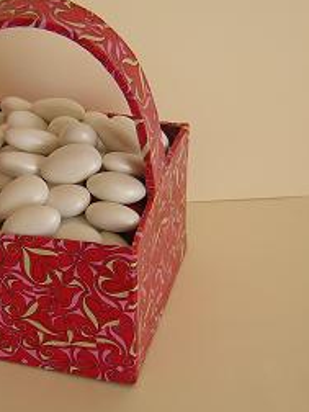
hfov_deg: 18.1
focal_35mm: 81
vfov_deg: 24.1
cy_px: 196
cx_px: 77
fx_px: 964
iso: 50
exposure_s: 1/60.1
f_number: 3.1
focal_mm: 6.6
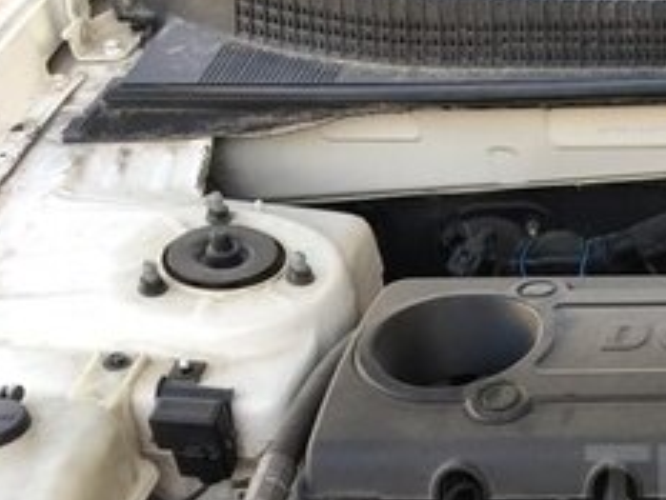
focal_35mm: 82
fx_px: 1578
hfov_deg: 21.4
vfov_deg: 17.6
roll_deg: +0.1
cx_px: 878
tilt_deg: -38.2
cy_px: 487
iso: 32
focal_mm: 4.15
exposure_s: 1/100
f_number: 2.2
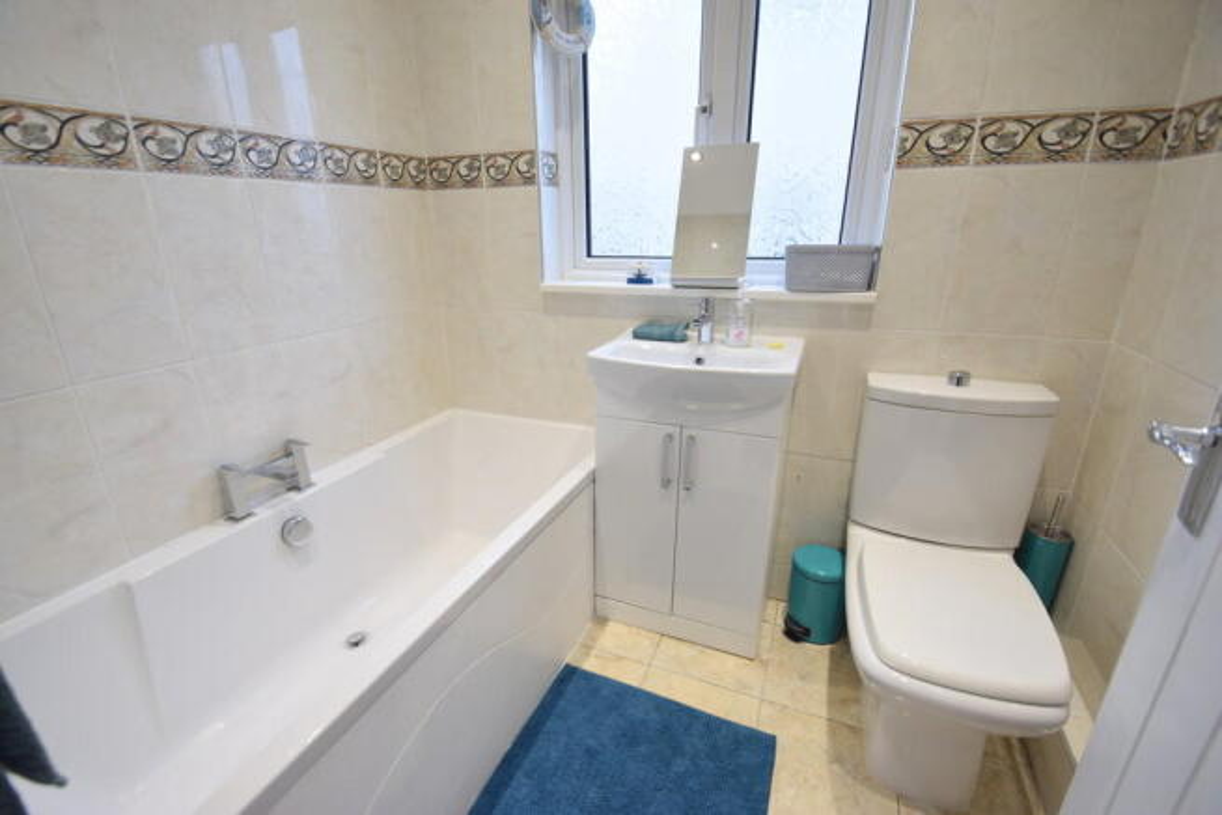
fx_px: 509
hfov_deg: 100.4
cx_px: 611
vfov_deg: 77.4
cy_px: 408
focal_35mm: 15
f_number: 4.5
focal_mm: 10
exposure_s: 1/80
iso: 400
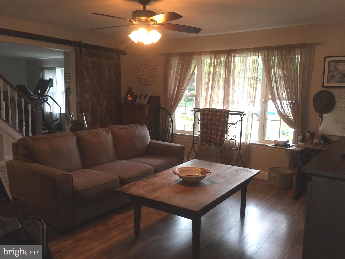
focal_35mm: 29
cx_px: 172
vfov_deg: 48.2
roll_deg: -1.5
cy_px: 130
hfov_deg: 61.7
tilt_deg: -6.3
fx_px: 289
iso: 125
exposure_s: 1/30
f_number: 2.2
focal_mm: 4.15
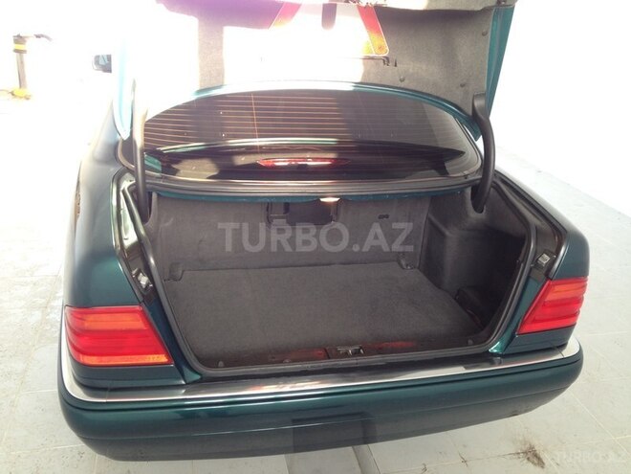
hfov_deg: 55.4
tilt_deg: -26.1
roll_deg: -3.1
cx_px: 316
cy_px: 237
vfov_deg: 42.9
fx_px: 602
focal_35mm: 33
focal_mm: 4.12
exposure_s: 1/20
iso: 50
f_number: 2.4
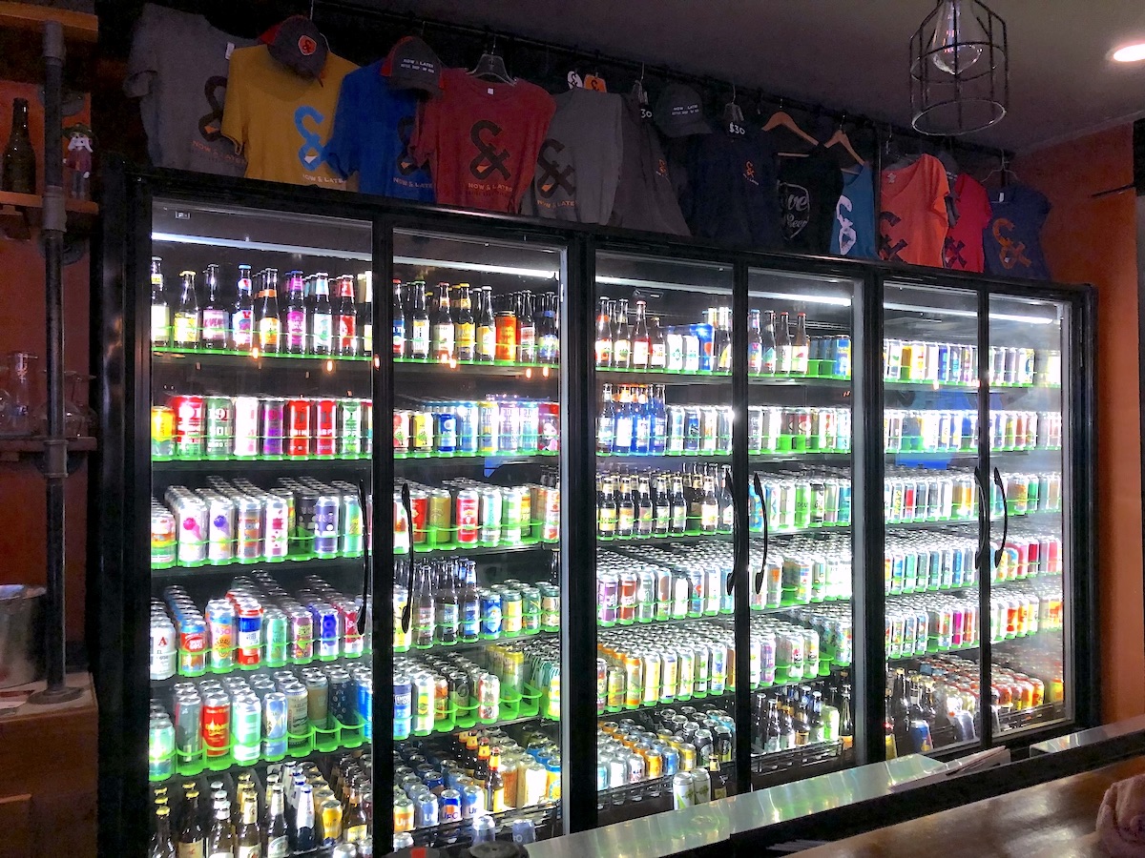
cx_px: 572
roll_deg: +0.4
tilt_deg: +1.8
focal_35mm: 28
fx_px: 926
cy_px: 429
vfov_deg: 49.7
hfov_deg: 63.4
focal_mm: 4
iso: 64
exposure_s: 1/15
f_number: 1.8
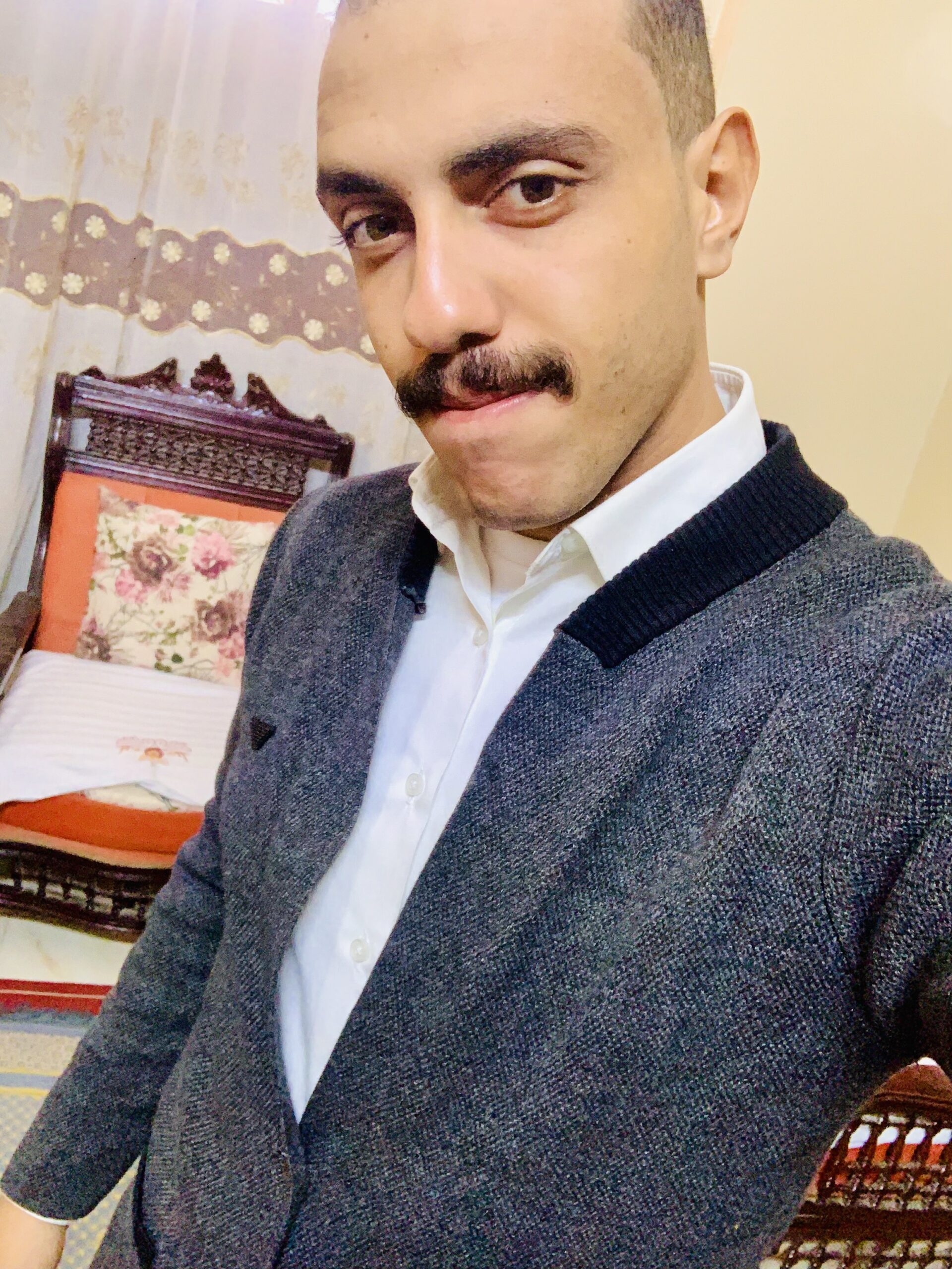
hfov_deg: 44.2
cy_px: 634
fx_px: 1173
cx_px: 476
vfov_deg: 56.8
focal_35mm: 32
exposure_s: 1/40
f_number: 2.2
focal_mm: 2.87
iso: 320
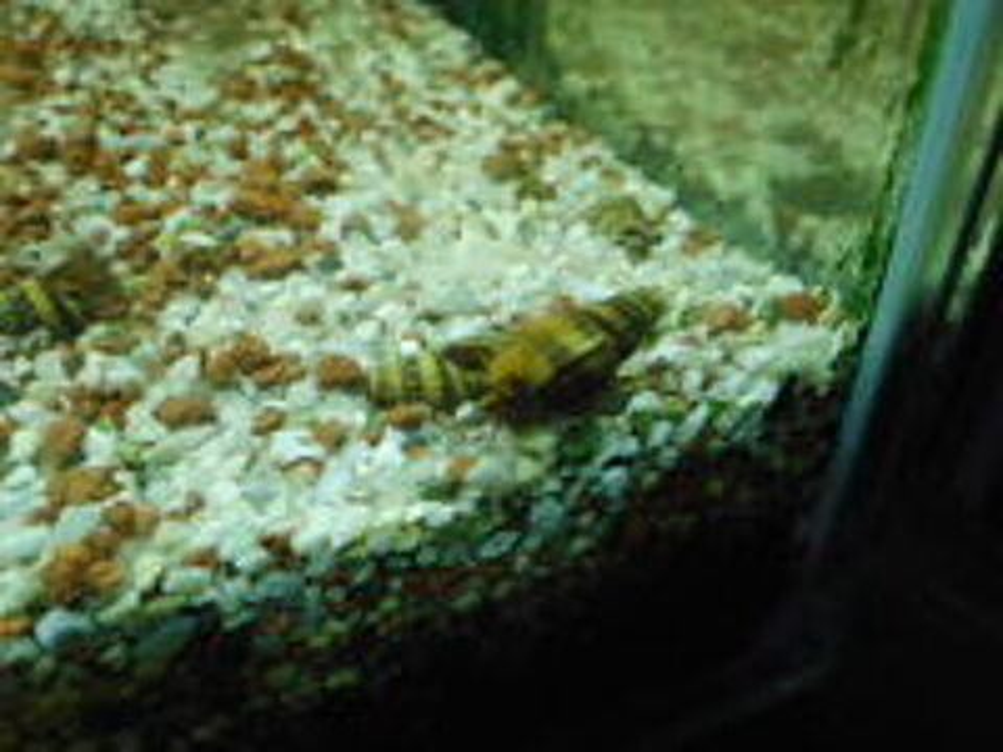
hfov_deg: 54.0
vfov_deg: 41.8
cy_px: 376
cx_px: 502
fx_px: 985
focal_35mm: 34
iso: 320
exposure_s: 1/30
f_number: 4.2
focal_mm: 6
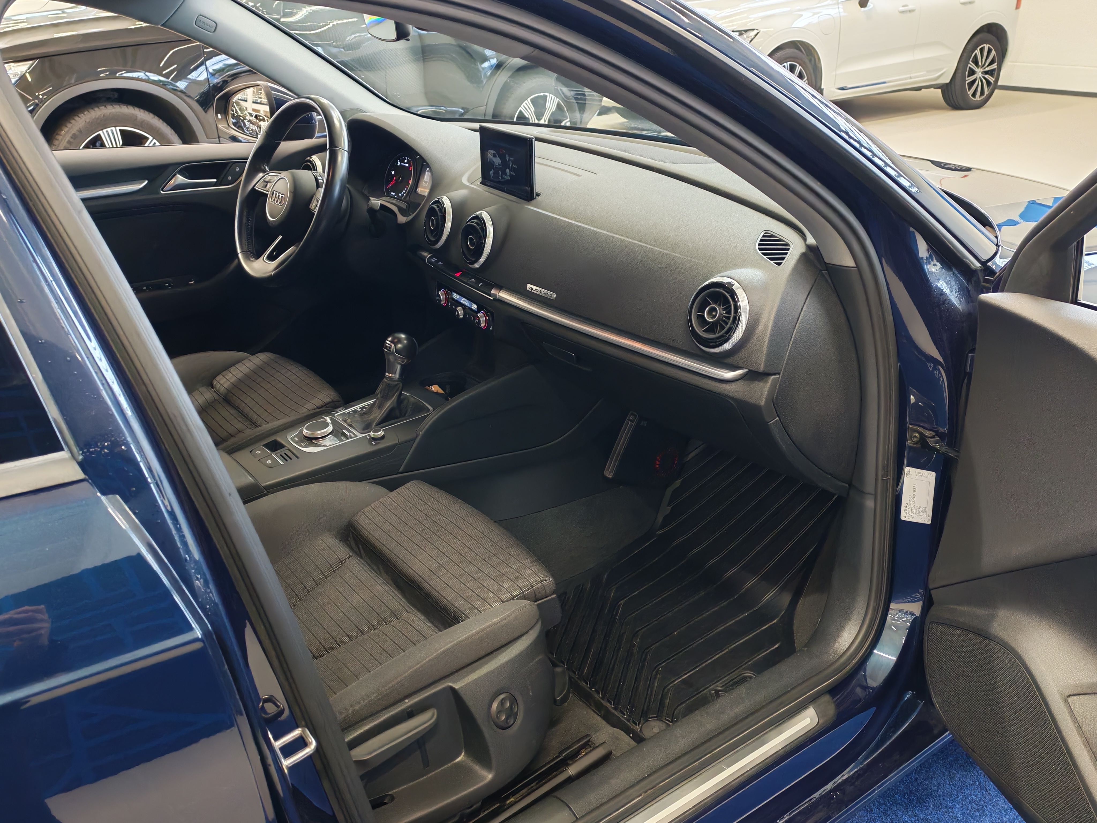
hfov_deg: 56.8
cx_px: 548
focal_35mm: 32
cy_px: 412
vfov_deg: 44.2
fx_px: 1014
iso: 567
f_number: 1.9
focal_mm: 6.12
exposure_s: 1/100
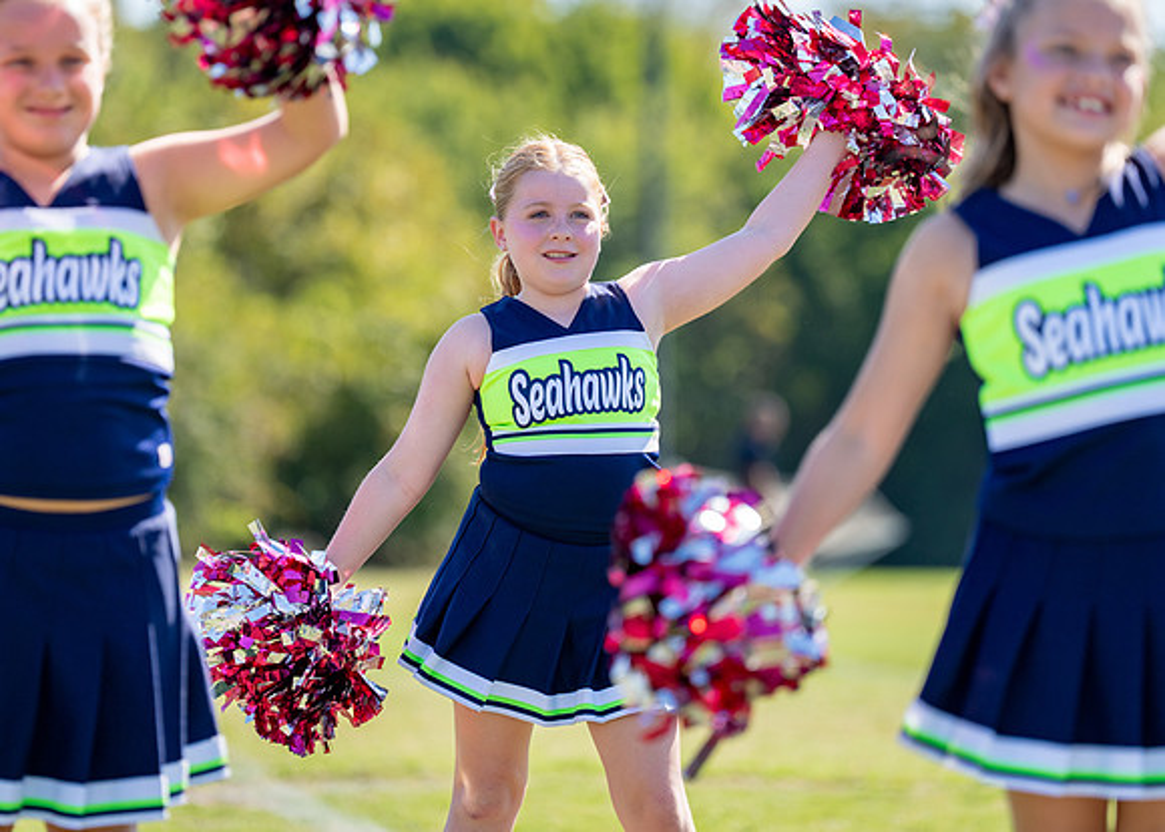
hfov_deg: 9.2
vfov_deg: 6.6
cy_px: 329
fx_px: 7253
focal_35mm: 219
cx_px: 575
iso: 200
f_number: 2.8
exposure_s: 1/2000
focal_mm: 167
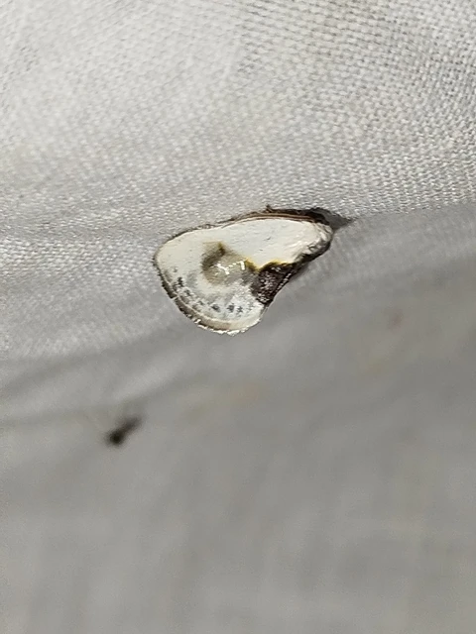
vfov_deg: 20.4
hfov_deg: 15.4
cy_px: 317
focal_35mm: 96
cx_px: 238
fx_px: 1760
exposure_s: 1/50
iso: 80
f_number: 1.7
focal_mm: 5.31
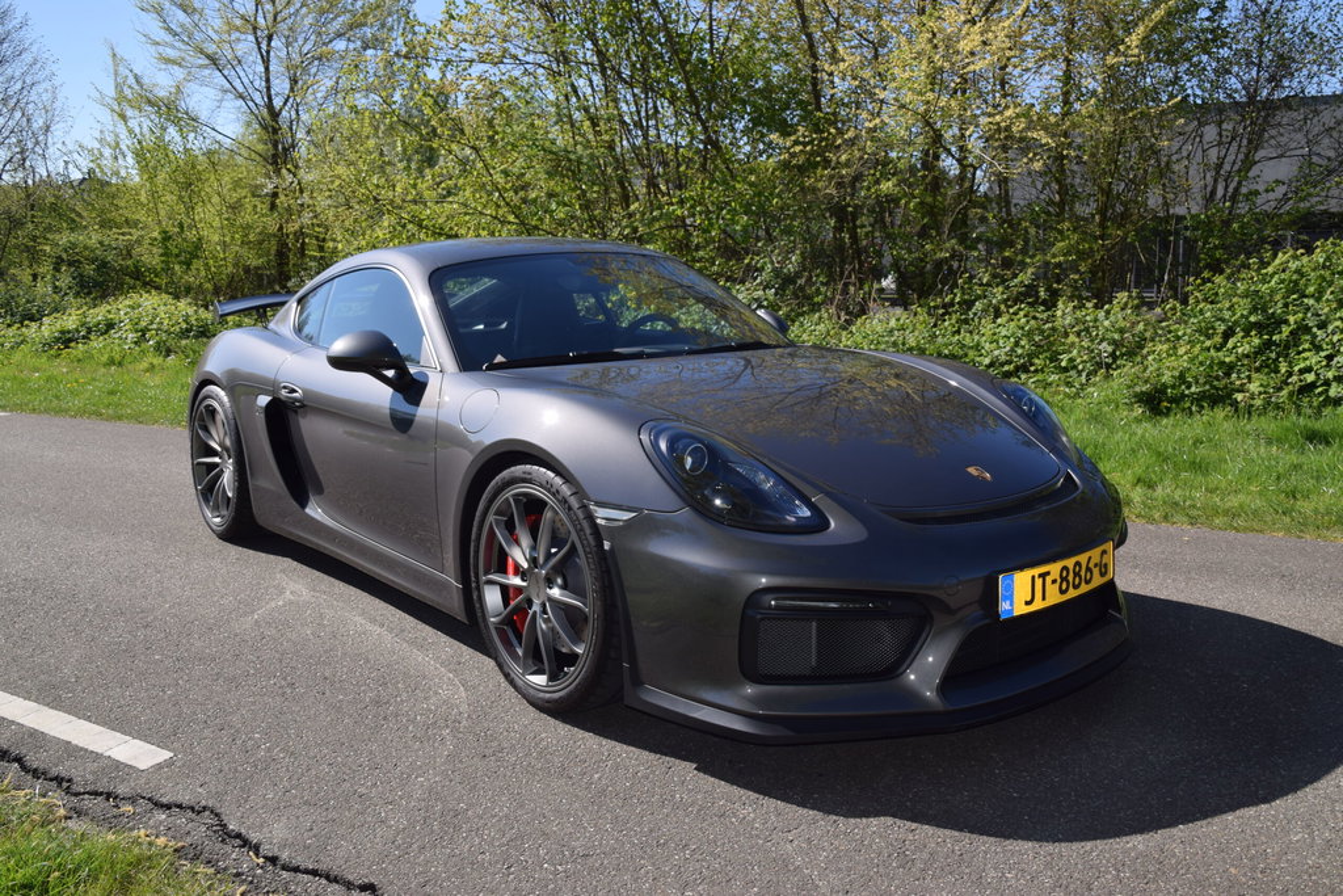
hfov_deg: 59.5
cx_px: 672
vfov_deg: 41.7
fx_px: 1175
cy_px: 448
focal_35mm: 32
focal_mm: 21
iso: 100
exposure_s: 1/200
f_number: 9
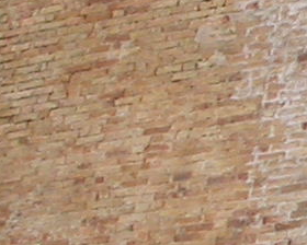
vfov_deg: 5.1
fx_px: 2735
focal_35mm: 301
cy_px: -72
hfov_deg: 5.9
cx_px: 992
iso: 100
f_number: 7.5
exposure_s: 1/305
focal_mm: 7.85
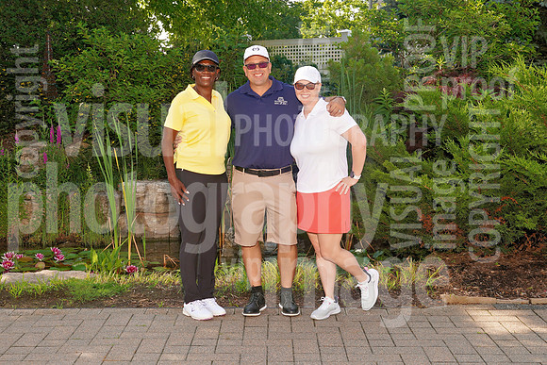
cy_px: 182
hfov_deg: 34.2
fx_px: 889
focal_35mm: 58
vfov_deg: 23.2
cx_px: 274
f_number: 8
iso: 125
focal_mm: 39
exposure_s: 1/125
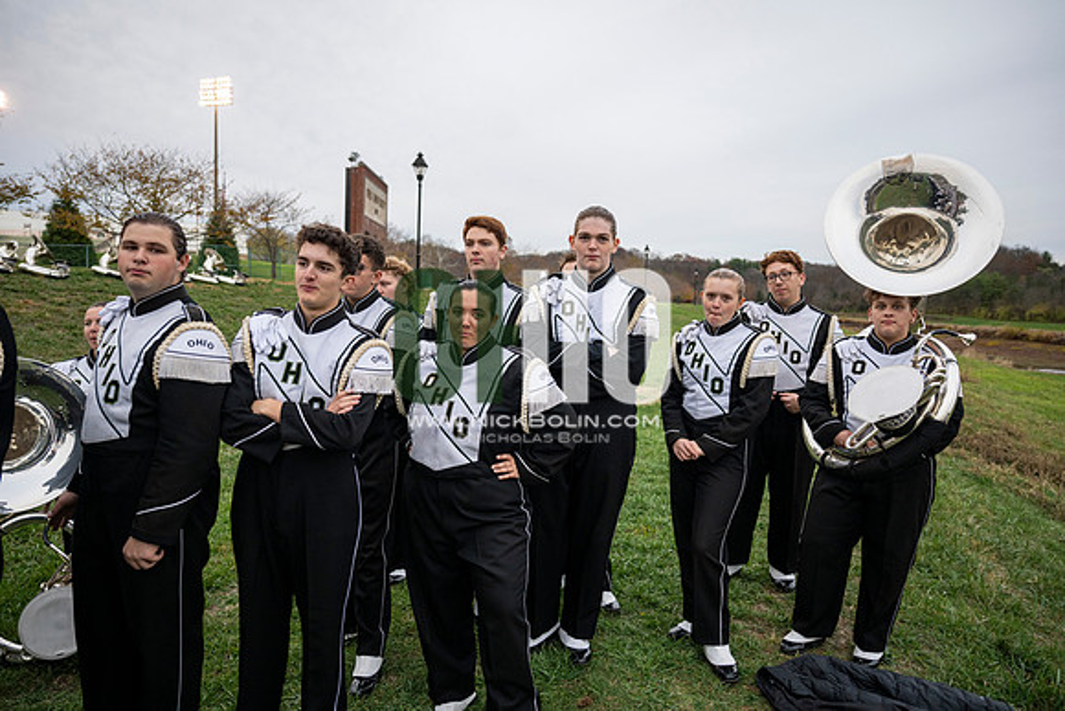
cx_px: 532
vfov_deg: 53.2
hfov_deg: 73.7
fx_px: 710
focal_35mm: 24
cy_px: 356
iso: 640
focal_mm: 24
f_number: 2.8
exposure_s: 1/500
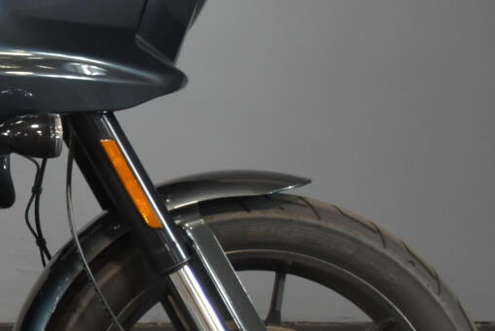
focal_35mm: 141
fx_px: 1939
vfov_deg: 9.7
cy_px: 72
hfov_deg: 13.5
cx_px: -309
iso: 1000
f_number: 4
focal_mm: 24
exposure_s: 1/30
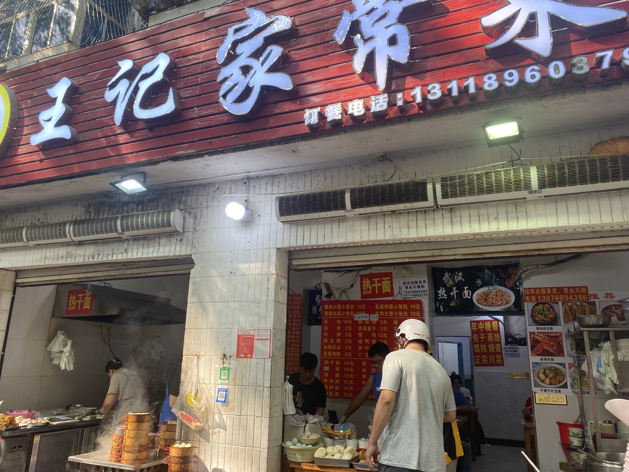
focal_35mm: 26
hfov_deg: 67.3
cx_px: 314
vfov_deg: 53.1
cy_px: 236
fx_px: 472
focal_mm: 4.25
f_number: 1.8
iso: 32
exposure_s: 1/122
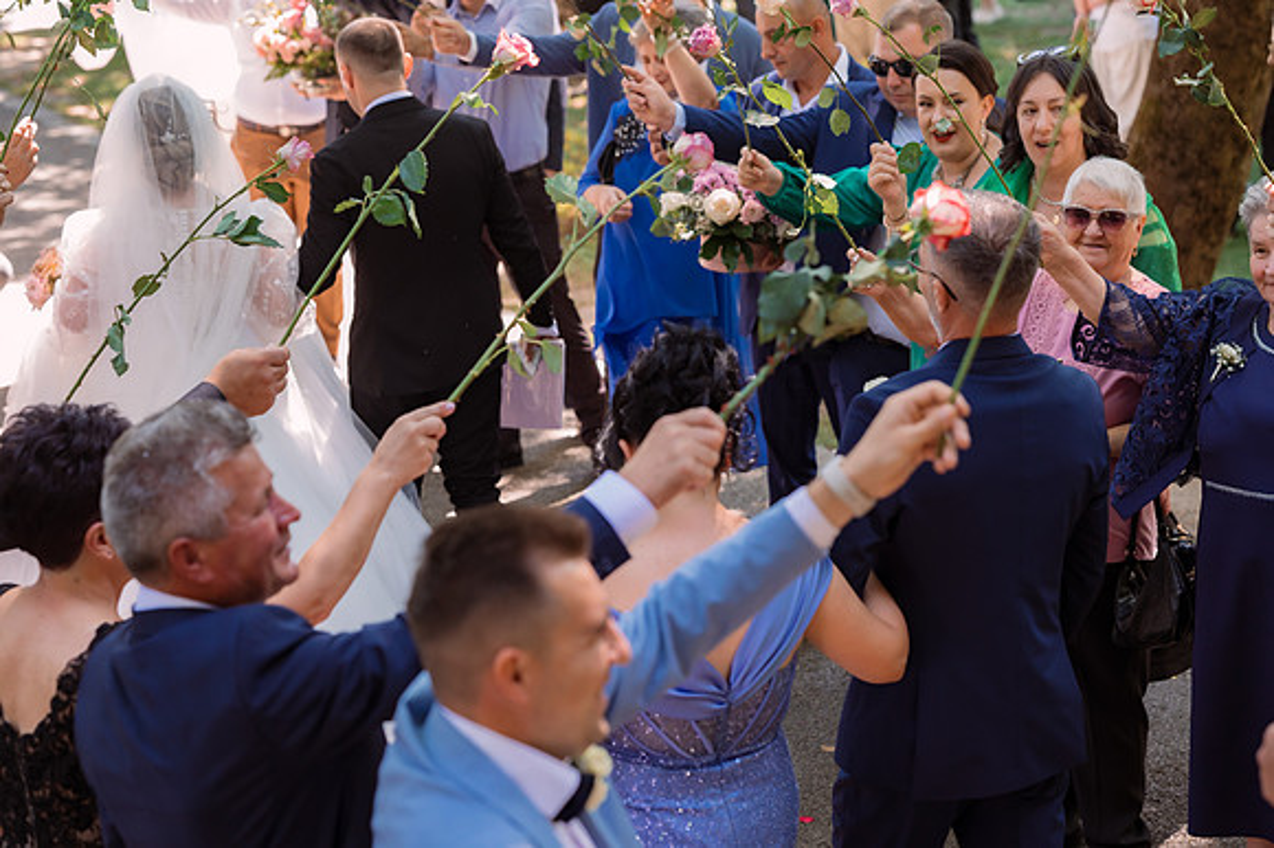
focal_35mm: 85
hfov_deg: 23.9
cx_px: 637
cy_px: 424
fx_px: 3006
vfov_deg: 16.1
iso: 1250
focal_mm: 85
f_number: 4
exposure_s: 1/400
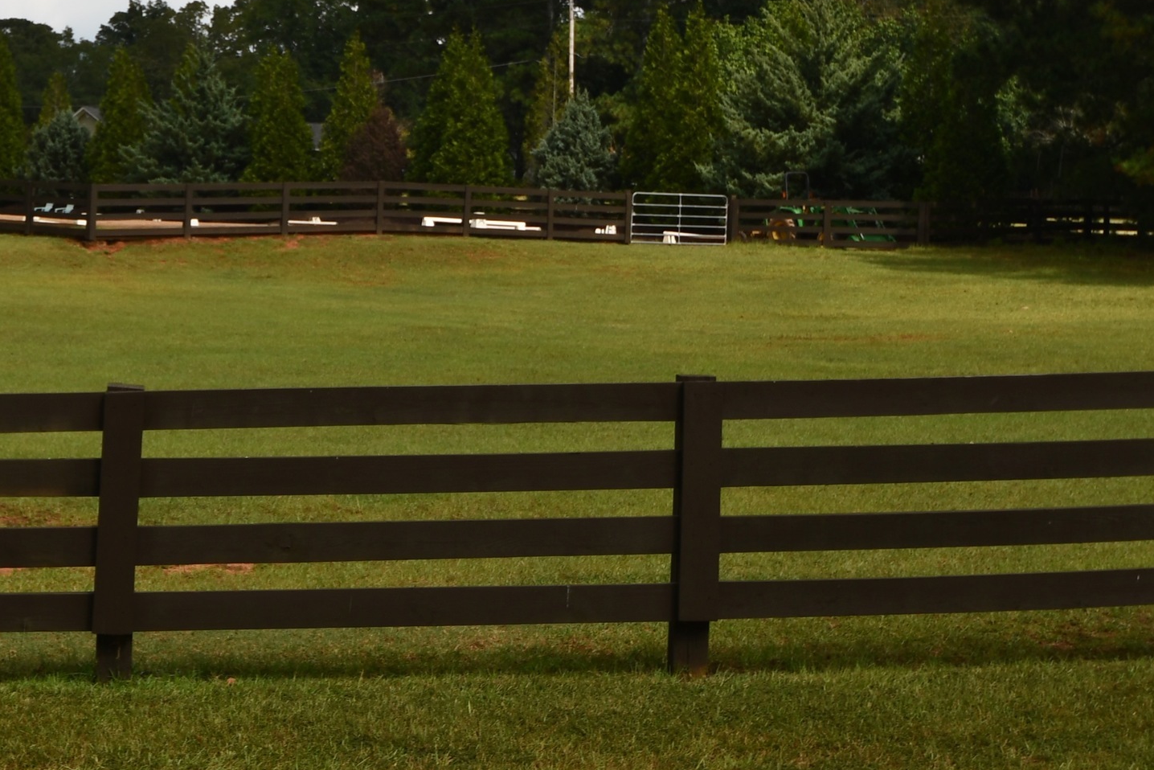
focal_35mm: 77
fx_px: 2469
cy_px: 258
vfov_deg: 17.7
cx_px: 153
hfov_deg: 25.6
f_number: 8
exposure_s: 1/250
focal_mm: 24
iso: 100
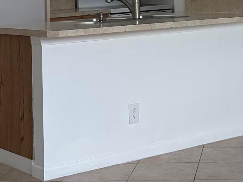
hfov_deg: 19.1
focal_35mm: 102
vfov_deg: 14.0
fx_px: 716
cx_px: 195
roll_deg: +1.9
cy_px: -54
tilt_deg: +2.8
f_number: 1.6
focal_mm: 5.96
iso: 100
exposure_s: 1/222
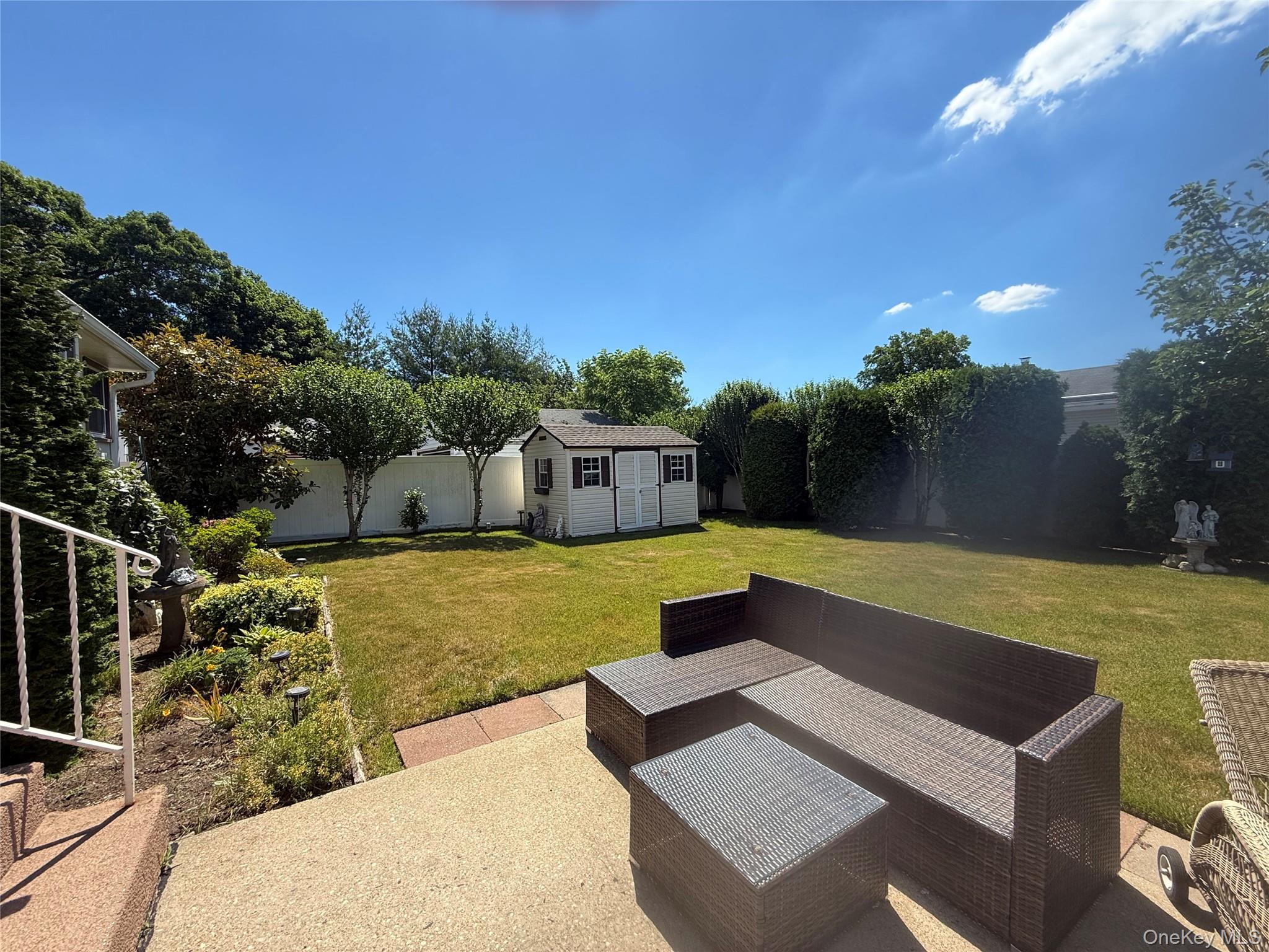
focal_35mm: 14
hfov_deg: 102.1
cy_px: 476
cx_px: 634
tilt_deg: -0.9
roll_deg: +1.5
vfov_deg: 85.7
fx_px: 513
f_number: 2.2
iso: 50
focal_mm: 2.22
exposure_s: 1/1431
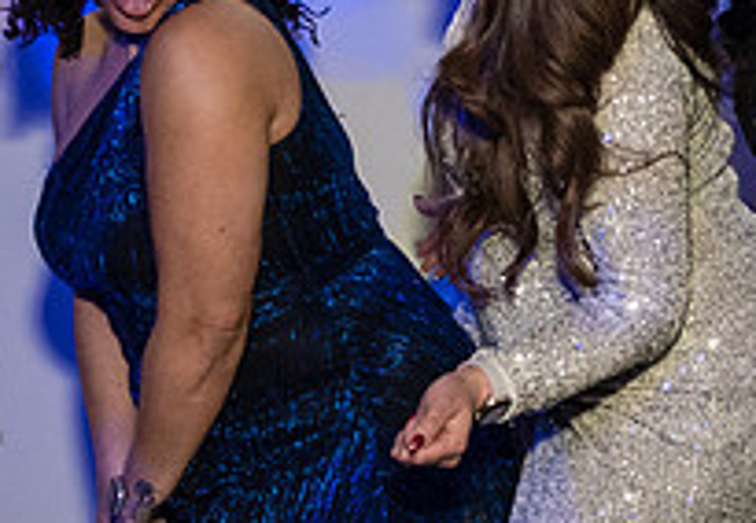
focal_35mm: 122
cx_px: 676
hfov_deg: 16.4
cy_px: 236
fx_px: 2593
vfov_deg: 11.5
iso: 5000
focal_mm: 34
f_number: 4.5
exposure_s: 1/160
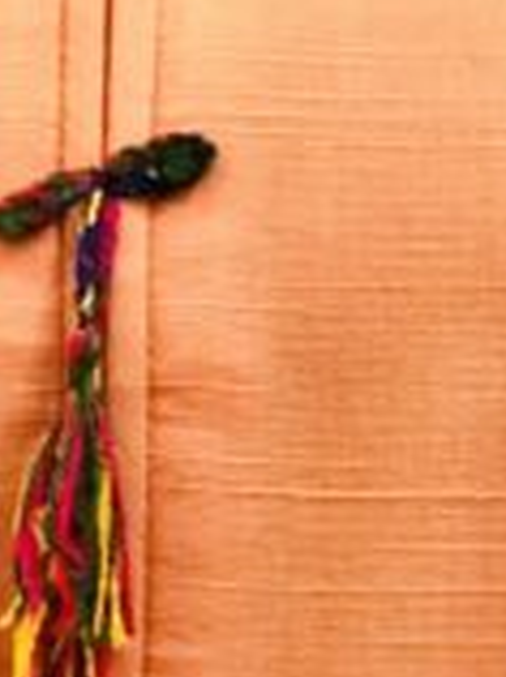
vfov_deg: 7.4
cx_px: 116
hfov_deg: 5.6
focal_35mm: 264
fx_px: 5159
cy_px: 917
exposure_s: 1/25
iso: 125
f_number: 2.4
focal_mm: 6
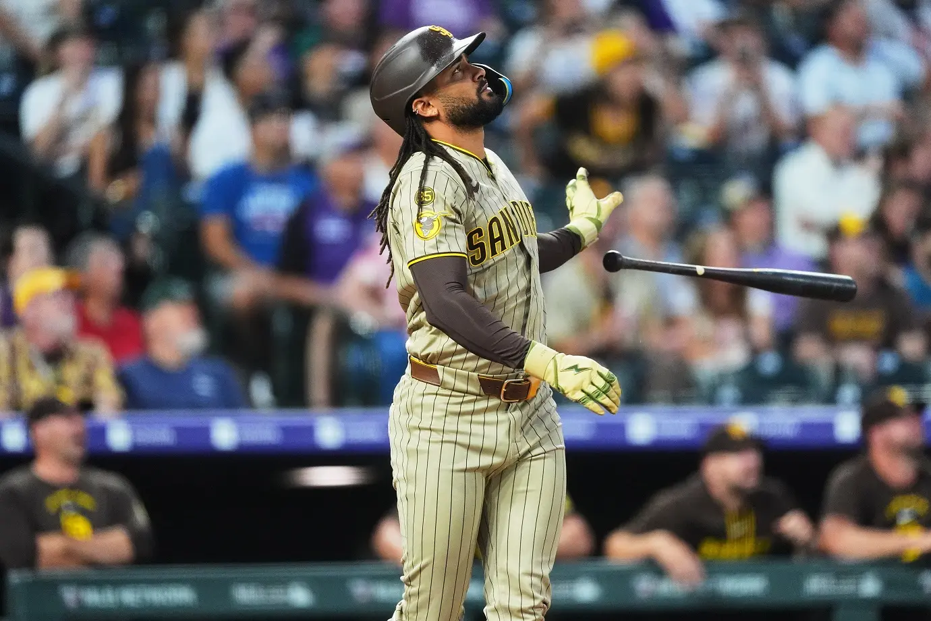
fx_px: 15515
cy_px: 310
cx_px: 466
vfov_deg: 2.3
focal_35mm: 600
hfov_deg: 3.4
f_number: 4
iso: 5000
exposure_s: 1/1600
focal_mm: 600
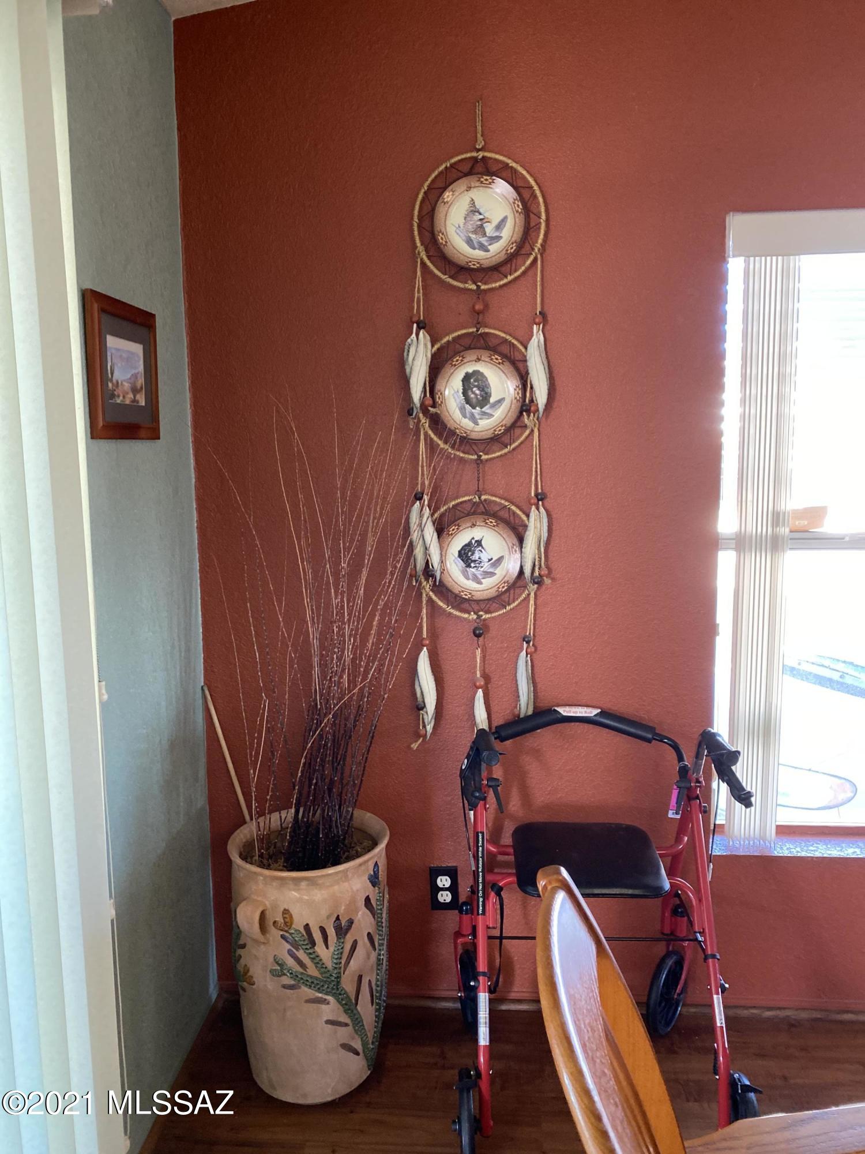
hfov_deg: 53.1
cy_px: 577
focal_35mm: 26
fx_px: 866
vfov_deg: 67.3
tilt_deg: -8.2
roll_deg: -0.6
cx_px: 432
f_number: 1.8
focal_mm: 4.25
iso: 320
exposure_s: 1/40
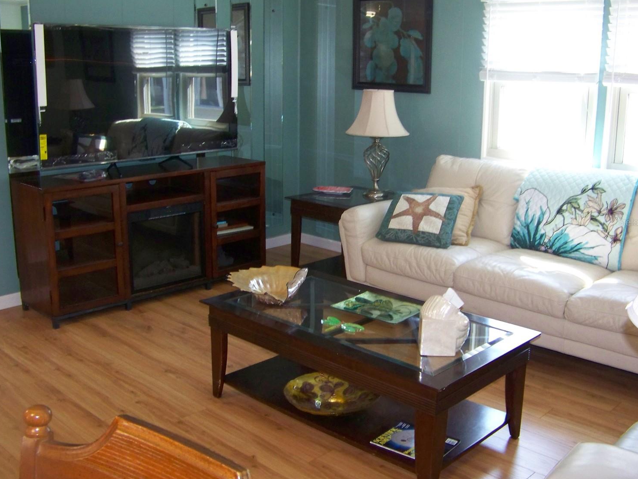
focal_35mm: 39
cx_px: 314
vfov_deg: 36.8
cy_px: 222
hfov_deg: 47.9
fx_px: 719
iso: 200
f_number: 2.8
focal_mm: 5.85
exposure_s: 1/30
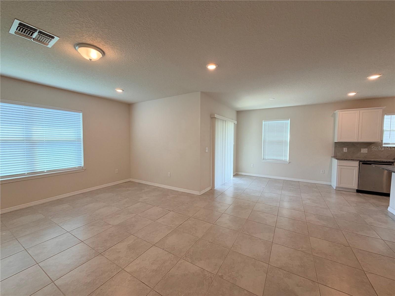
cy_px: 148
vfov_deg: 85.7
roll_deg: -0.7
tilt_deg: -2.3
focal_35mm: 14
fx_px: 160
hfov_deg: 102.1
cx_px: 198
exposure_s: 1/120
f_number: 2.2
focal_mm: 2.22
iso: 100
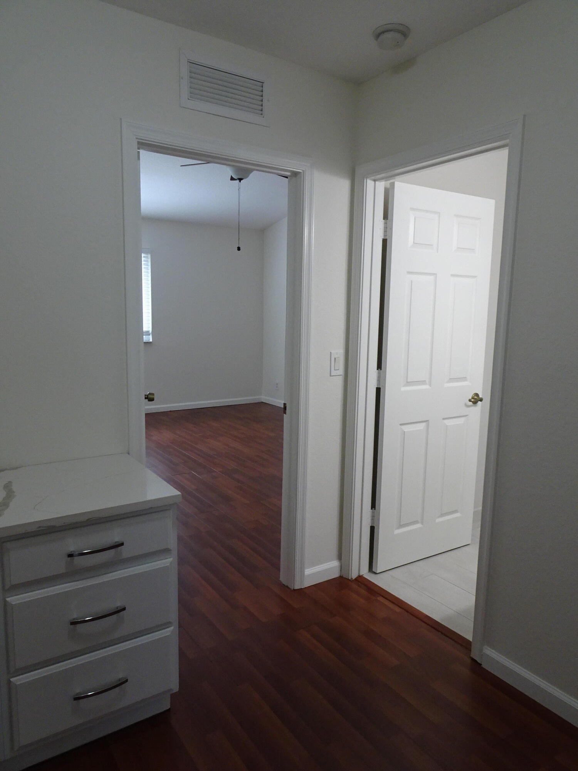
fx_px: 534
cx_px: 289
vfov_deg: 71.6
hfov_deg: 56.8
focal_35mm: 24
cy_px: 386
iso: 250
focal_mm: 4.1
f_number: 4.5
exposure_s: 1/30
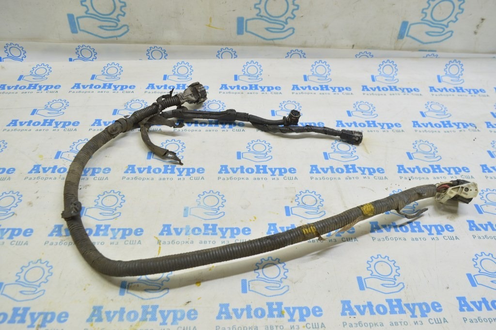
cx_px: 248
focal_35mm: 30
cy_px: 165
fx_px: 413
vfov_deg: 43.5
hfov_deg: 62.0
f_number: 5.6
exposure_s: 1/20
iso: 400
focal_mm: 20
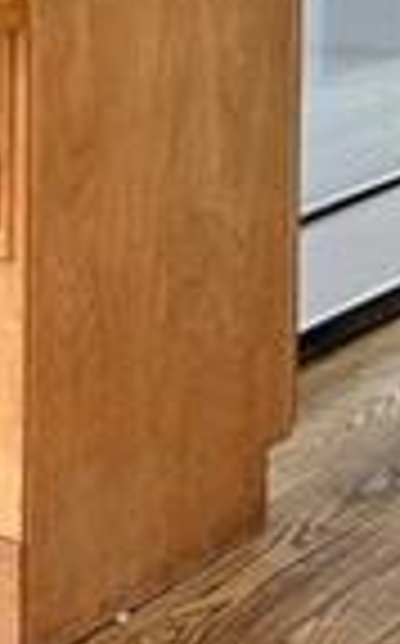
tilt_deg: -11.2
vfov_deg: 14.0
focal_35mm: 148
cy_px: 41
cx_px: -85
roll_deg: +0.7
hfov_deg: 8.7
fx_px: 2589
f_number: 1.5
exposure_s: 1/120
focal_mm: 5.7
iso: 80
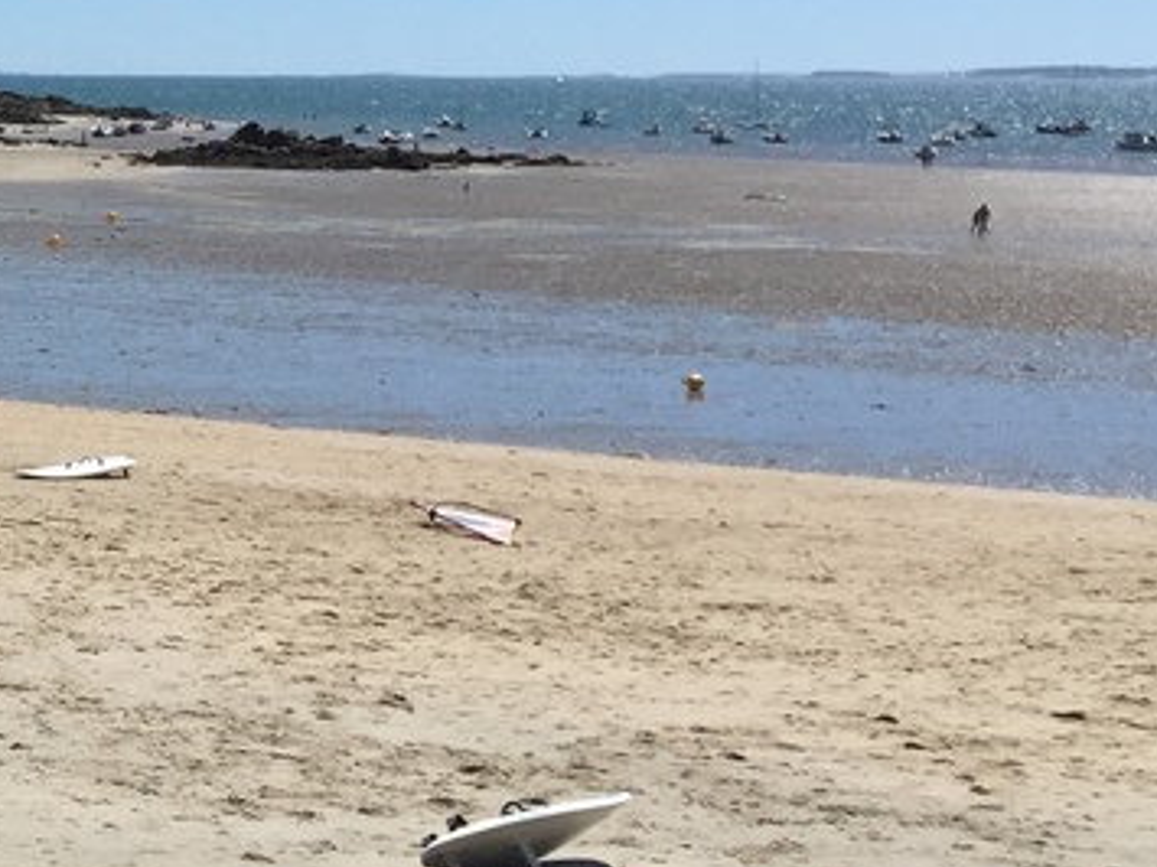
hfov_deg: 17.6
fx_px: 3274
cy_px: 88
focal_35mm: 98
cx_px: -675
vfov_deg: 14.9
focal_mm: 4.15
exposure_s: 1/3597
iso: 32
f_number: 2.2
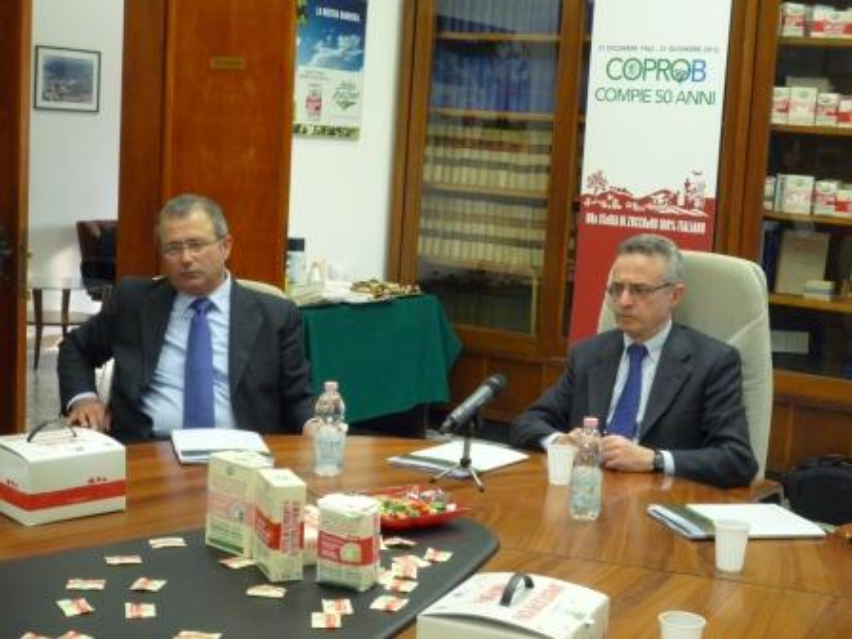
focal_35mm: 59
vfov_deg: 24.8
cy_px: 320
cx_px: 426
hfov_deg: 32.7
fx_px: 1452
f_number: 4.7
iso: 400
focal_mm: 10.4
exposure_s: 1/15
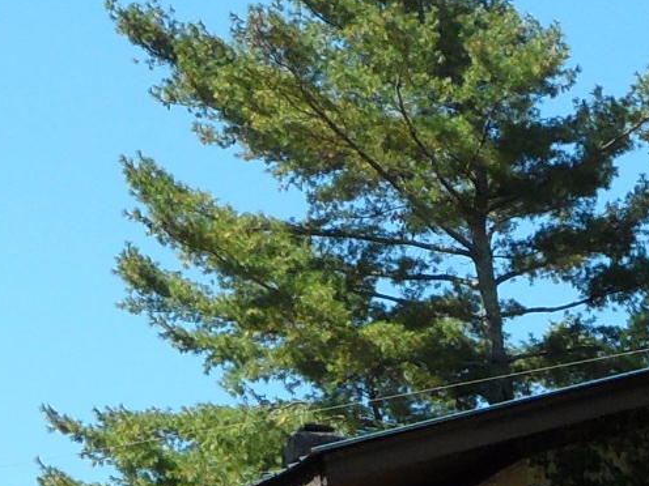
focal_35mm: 227
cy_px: 818
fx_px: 4256
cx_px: 1243
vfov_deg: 6.4
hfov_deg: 8.3
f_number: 4.5
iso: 80
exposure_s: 1/350
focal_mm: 7.8
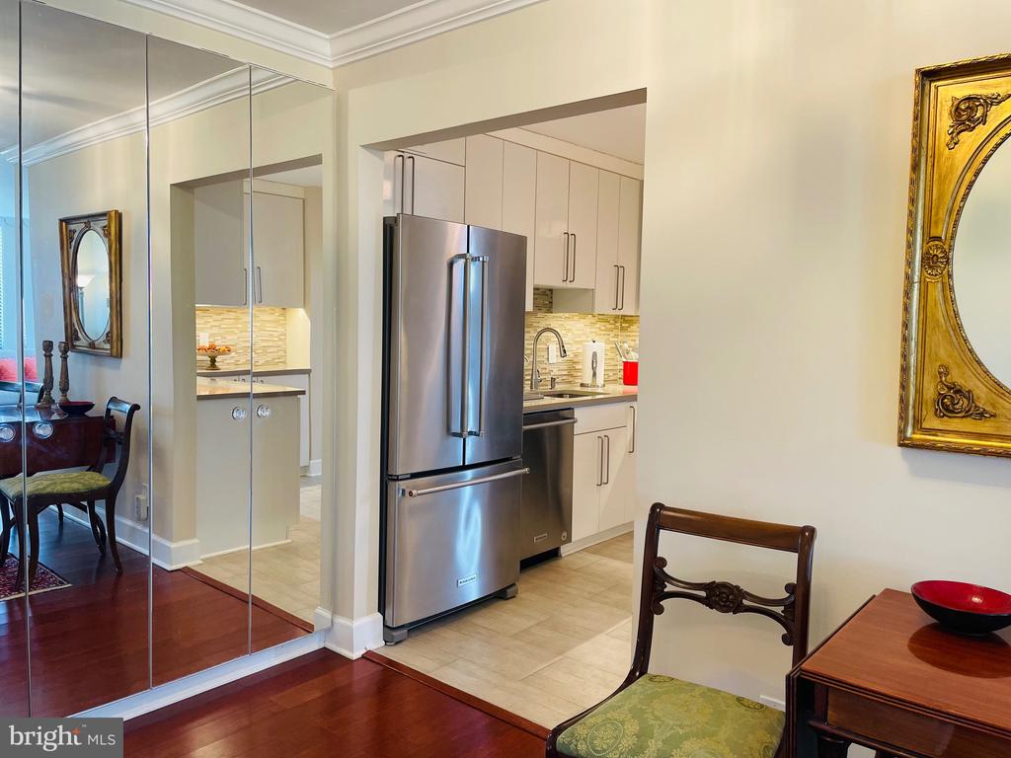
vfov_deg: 53.1
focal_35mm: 26
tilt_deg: -4.1
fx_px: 759
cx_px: 506
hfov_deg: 67.3
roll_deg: -0.3
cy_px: 379
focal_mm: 4.2
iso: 100
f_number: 1.6
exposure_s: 1/60
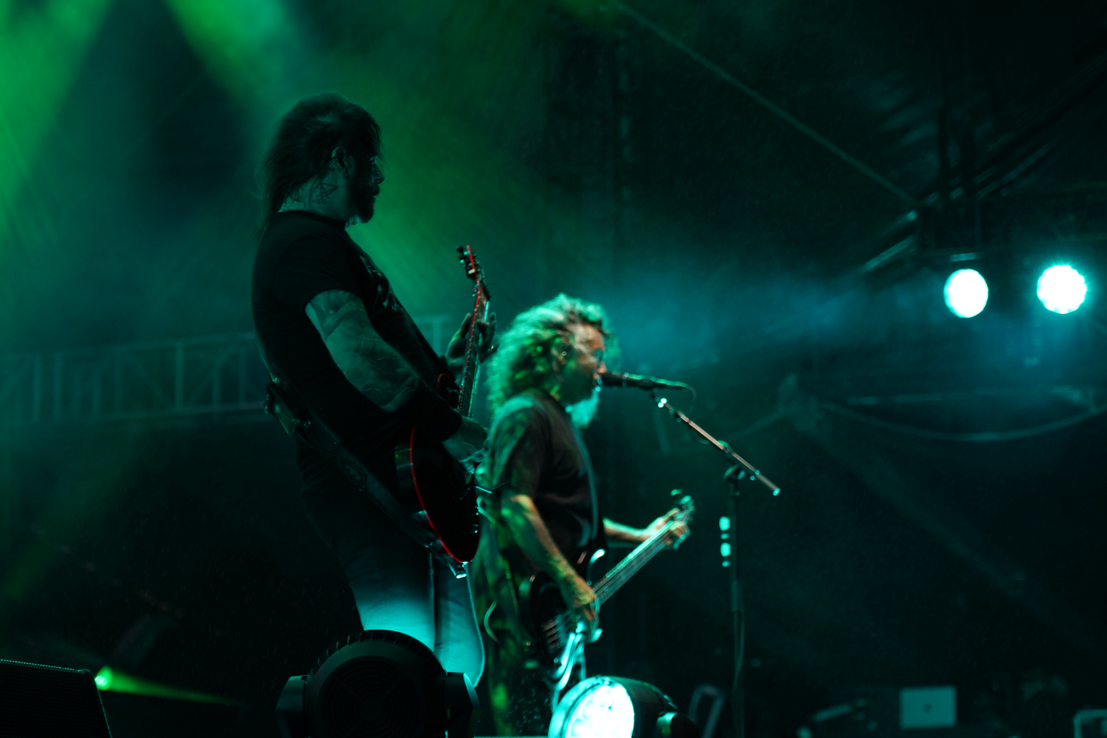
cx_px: 554
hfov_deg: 19.5
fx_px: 3228
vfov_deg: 13.0
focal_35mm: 105
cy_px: 369
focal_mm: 105
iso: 1000
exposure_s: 1/125
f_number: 4
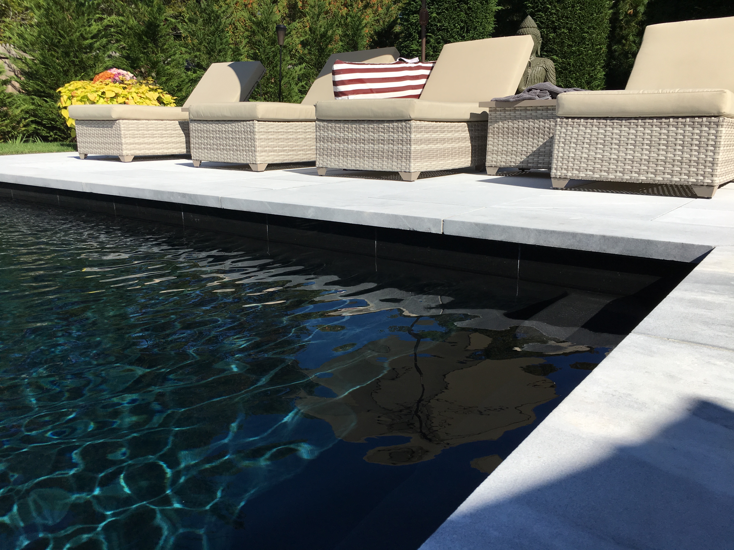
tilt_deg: -13.3
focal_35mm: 29
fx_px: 615
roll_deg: +1.2
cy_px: 275
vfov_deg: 48.2
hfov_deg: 61.7
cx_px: 367
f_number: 2.2
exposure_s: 1/2137
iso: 25
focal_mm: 4.15
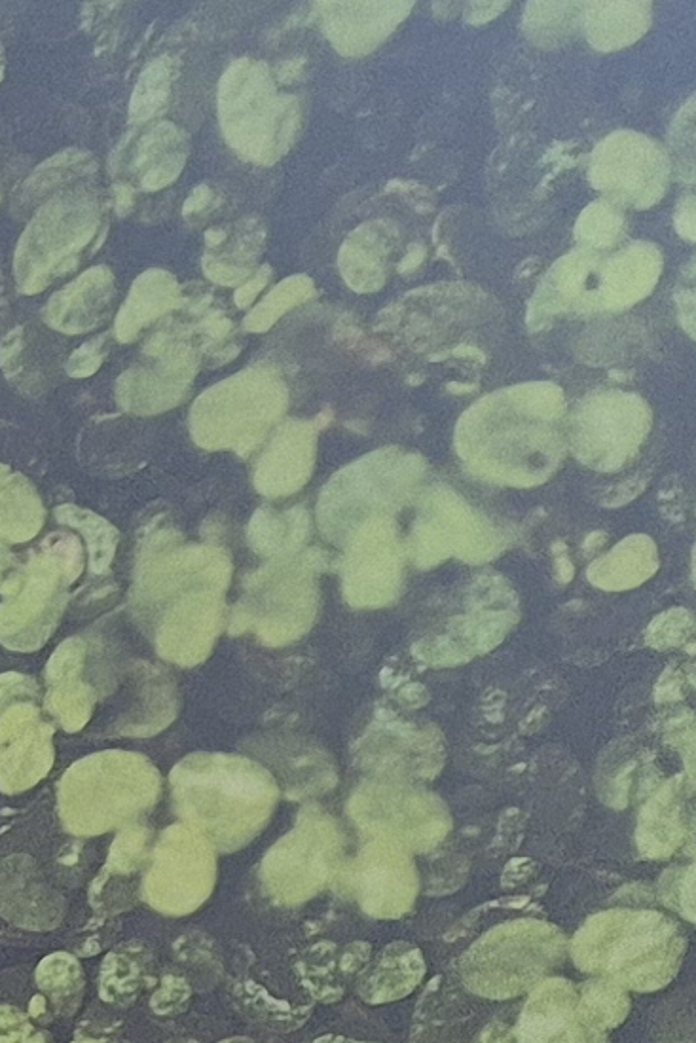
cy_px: 1508
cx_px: -2469
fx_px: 5042
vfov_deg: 11.4
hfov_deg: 6.0
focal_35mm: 174
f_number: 1.8
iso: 64
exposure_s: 1/100
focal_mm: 5.4
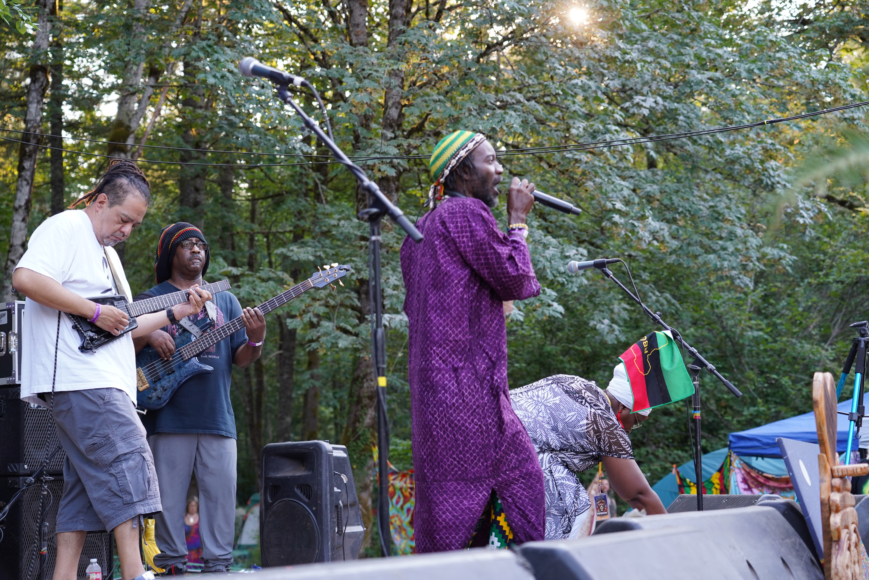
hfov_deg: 33.9
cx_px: 434
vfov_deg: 23.0
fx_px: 1424
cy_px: 290
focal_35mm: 59
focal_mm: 59
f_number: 4
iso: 500
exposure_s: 1/160
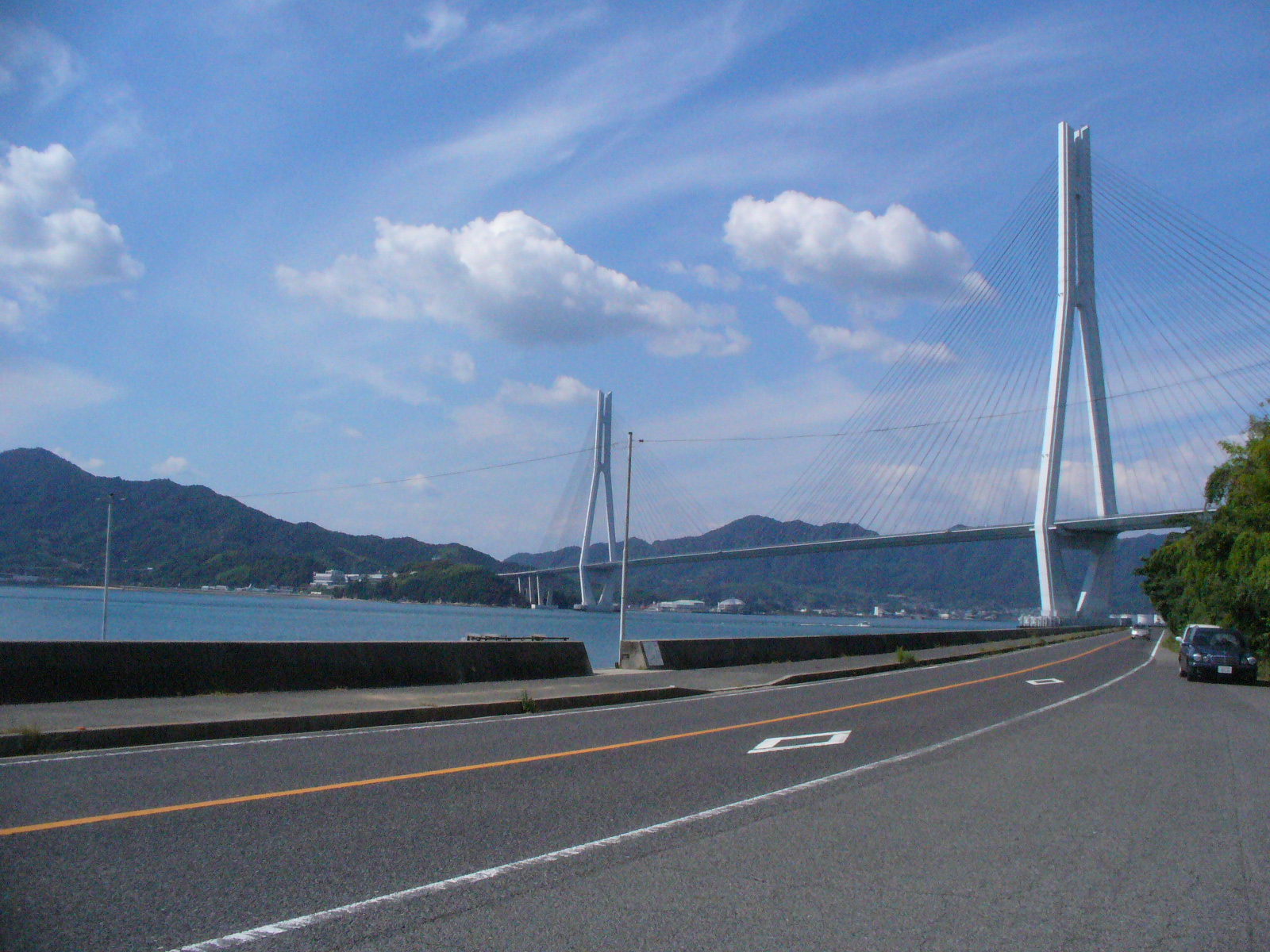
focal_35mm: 37
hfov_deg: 50.1
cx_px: 635
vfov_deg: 38.7
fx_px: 1357
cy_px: 476
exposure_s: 1/2000
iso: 400
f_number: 5.6
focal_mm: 6.1
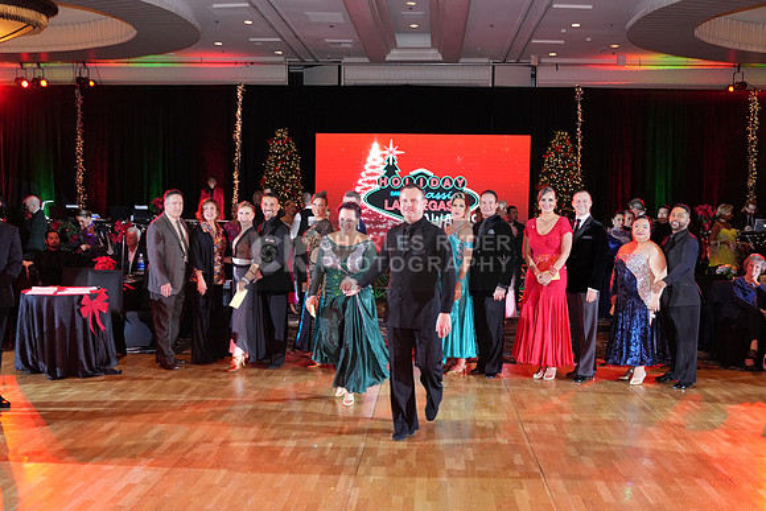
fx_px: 745
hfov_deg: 54.4
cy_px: 256
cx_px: 383
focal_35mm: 35
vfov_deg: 37.9
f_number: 4.5
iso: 2500
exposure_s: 1/200
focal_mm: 35
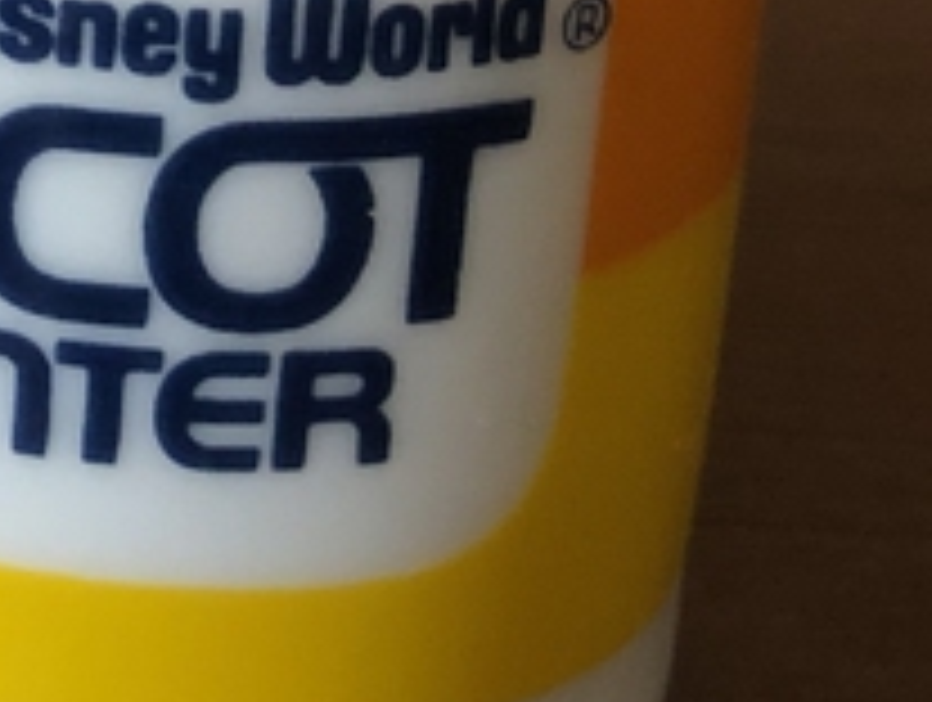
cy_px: -558
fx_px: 3641
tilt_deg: -15.0
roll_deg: -0.2
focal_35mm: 135
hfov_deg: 13.4
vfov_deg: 10.4
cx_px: -608
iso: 64
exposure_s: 1/15
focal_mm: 3.99
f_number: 1.8
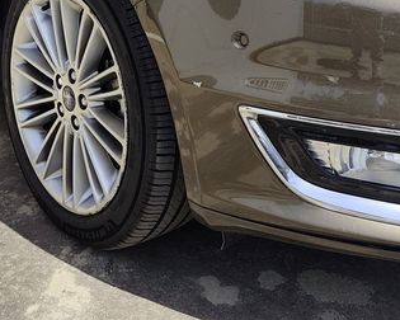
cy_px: -28
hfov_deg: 33.0
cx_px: 201
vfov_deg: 24.9
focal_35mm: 57
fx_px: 675
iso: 50
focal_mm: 6.19
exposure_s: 1/823
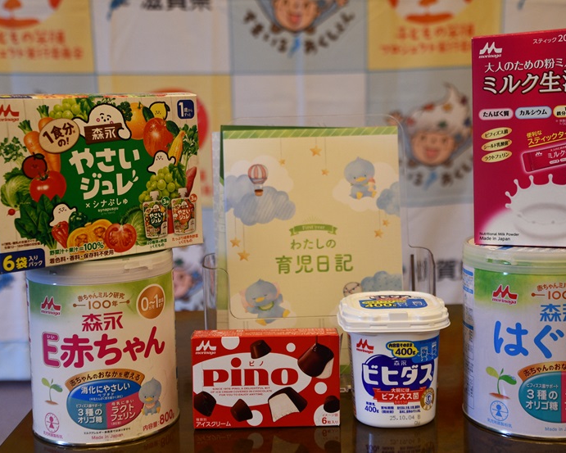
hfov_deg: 36.6
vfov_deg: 29.7
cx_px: 297
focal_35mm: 51
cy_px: 227
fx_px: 854
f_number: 4
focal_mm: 30
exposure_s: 1/160
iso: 800
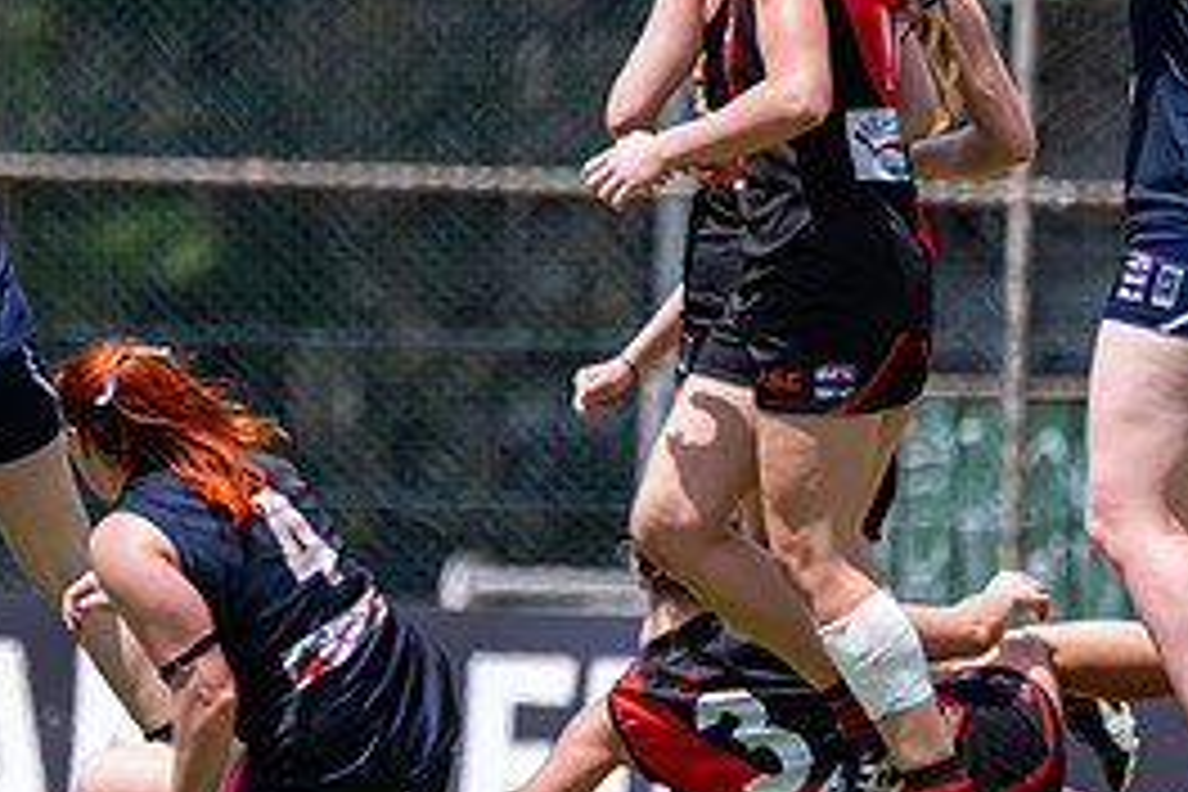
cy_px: 236
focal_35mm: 1408
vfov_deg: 1.0
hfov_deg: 1.5
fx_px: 46460
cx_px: 30
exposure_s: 1/2500
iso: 800
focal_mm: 600
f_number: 6.3
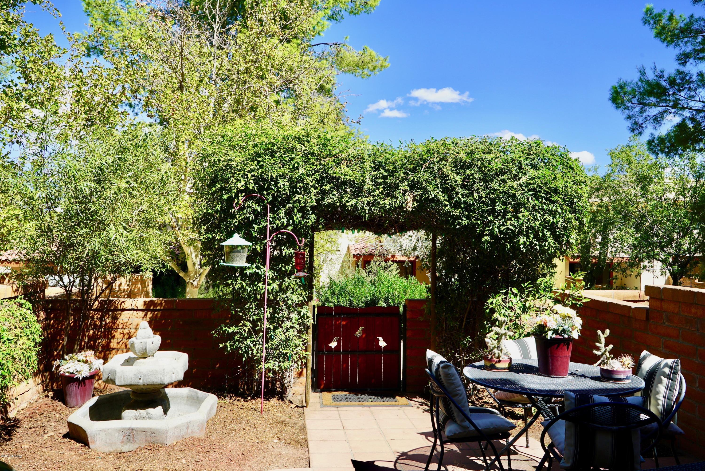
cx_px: 352
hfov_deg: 61.9
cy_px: 236
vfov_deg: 43.6
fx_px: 588
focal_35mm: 30
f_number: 13
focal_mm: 30
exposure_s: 1/80
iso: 100
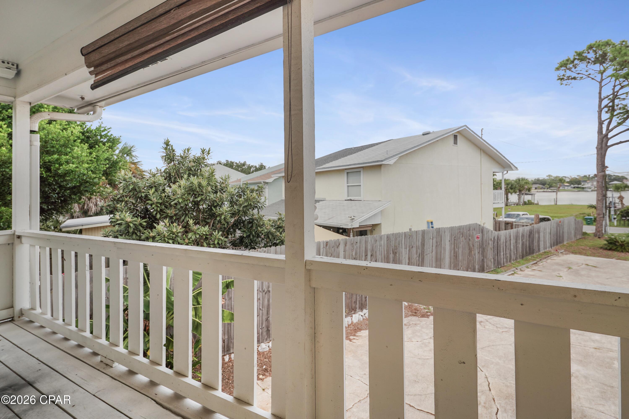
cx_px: 314
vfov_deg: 73.7
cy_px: 210
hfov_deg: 96.7
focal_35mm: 16
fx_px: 280
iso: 100
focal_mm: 16
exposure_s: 1/250
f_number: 5.6
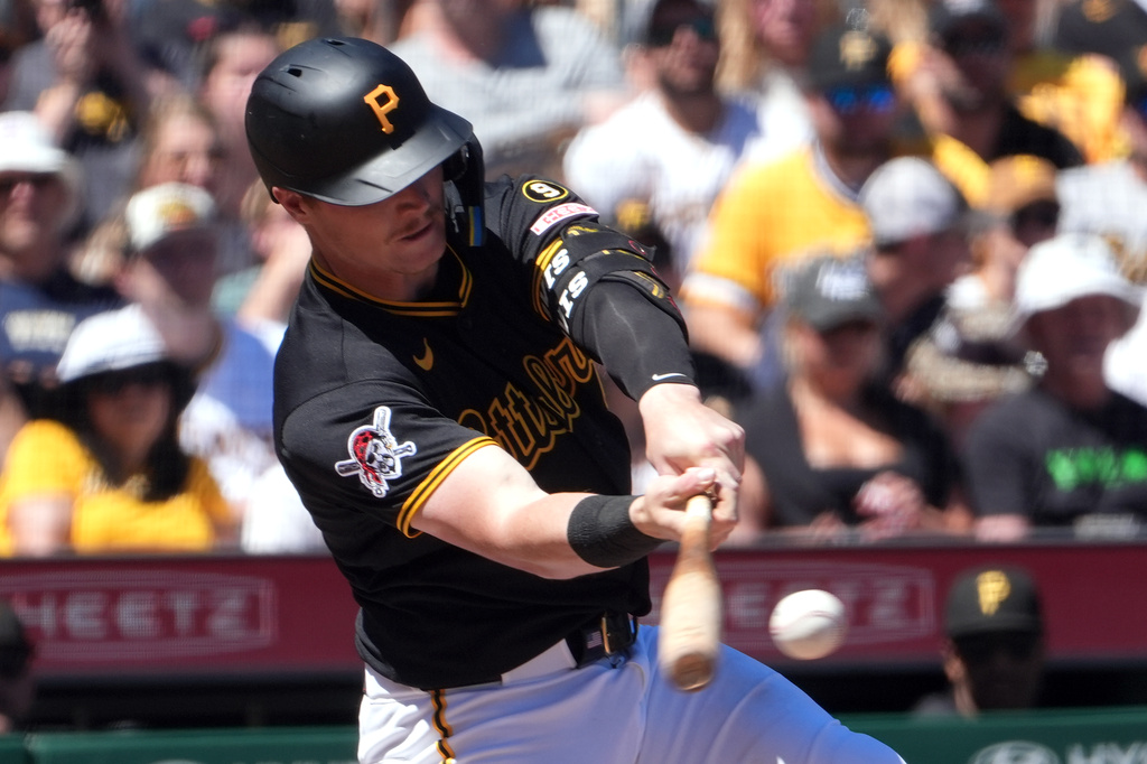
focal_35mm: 388
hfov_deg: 5.3
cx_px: 574
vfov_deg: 3.5
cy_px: 382
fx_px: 12357
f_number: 5.6
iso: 400
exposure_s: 1/2000
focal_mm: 388
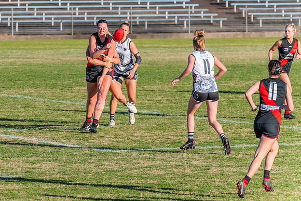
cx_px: 83
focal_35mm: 450
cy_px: 70
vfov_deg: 3.1
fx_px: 3759
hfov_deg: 4.6
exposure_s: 1/1250
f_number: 9
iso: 800
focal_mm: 310
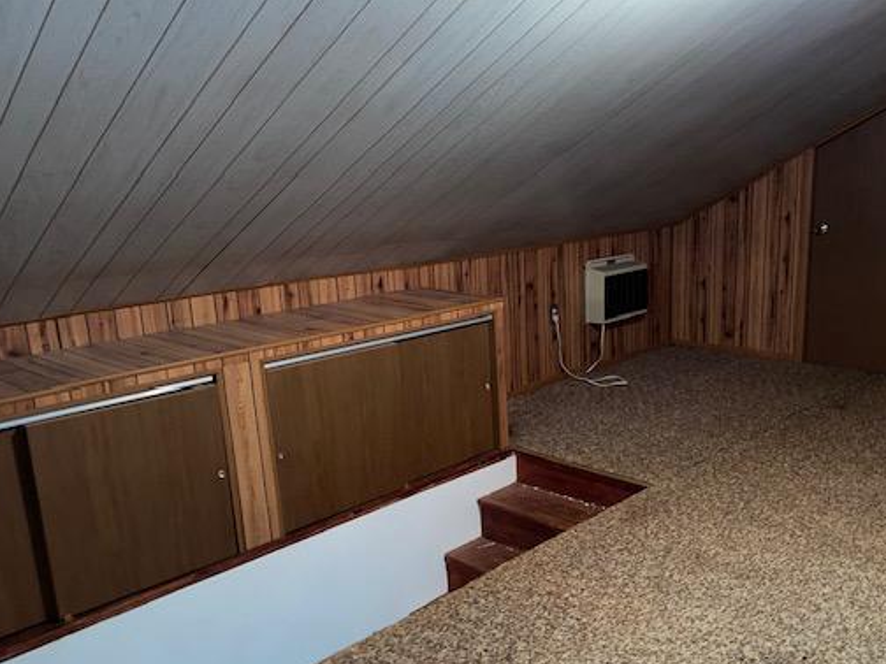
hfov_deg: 54.9
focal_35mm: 33
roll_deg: +2.2
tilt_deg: -16.5
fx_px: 845
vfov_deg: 42.8
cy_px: 388
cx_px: 534
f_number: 1.6
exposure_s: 1/4
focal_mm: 4.2
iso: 80
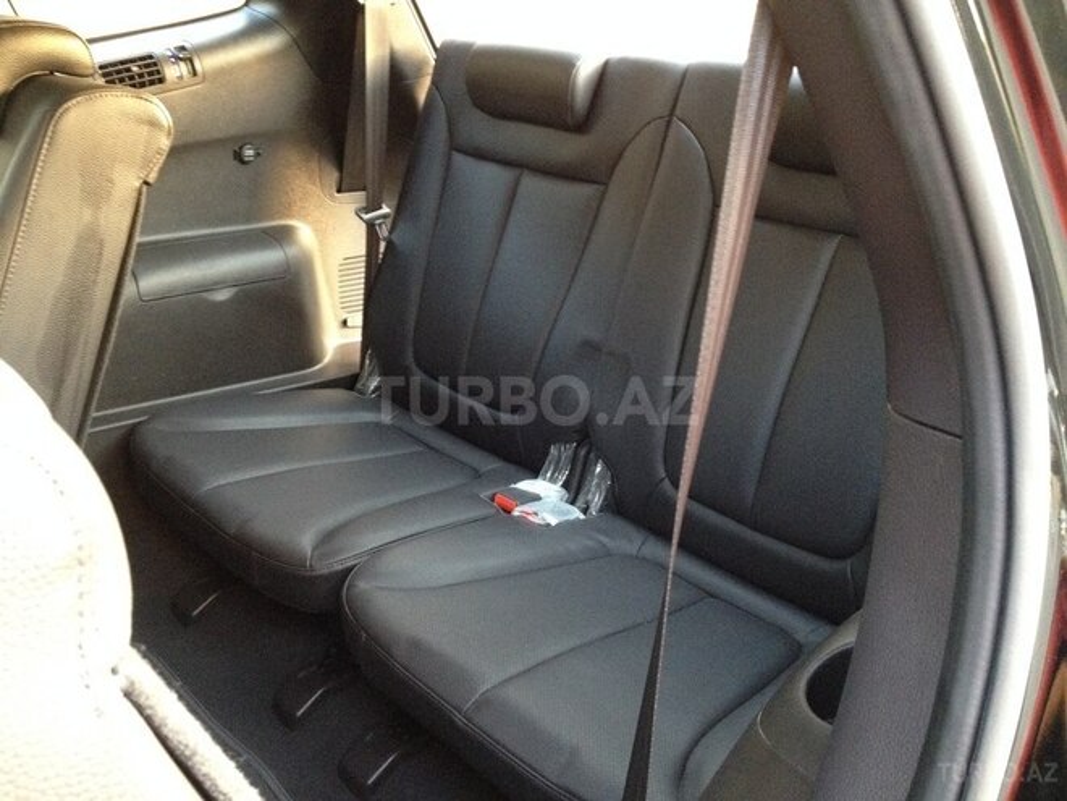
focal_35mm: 35
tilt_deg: -25.0
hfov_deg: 52.6
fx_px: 1079
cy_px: 400
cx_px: 534
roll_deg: +1.0
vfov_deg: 40.7
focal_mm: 4.28
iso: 320
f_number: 2.4
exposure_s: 1/17
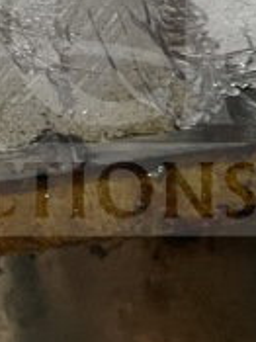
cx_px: 57
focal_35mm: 121
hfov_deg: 12.2
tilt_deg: -7.3
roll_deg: +10.2
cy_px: 81
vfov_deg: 16.2
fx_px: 1195
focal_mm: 4.2
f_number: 1.6
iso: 500
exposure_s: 1/60
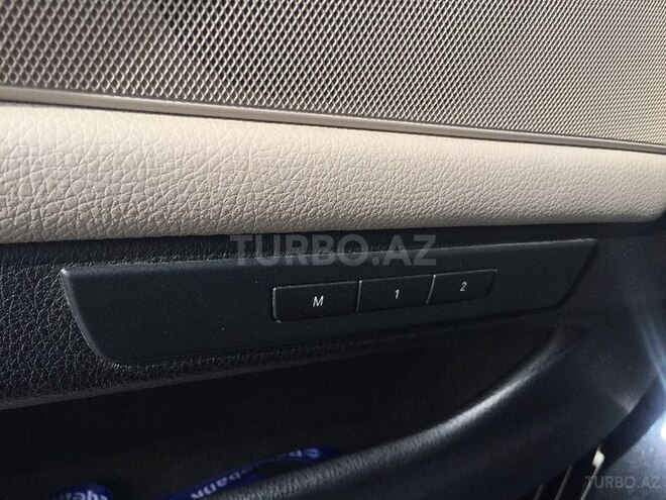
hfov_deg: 61.7
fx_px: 558
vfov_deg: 48.2
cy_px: 250
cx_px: 333
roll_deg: -7.0
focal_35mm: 29
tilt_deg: -31.8
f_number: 2.2
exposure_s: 1/581
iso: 32
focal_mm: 4.15
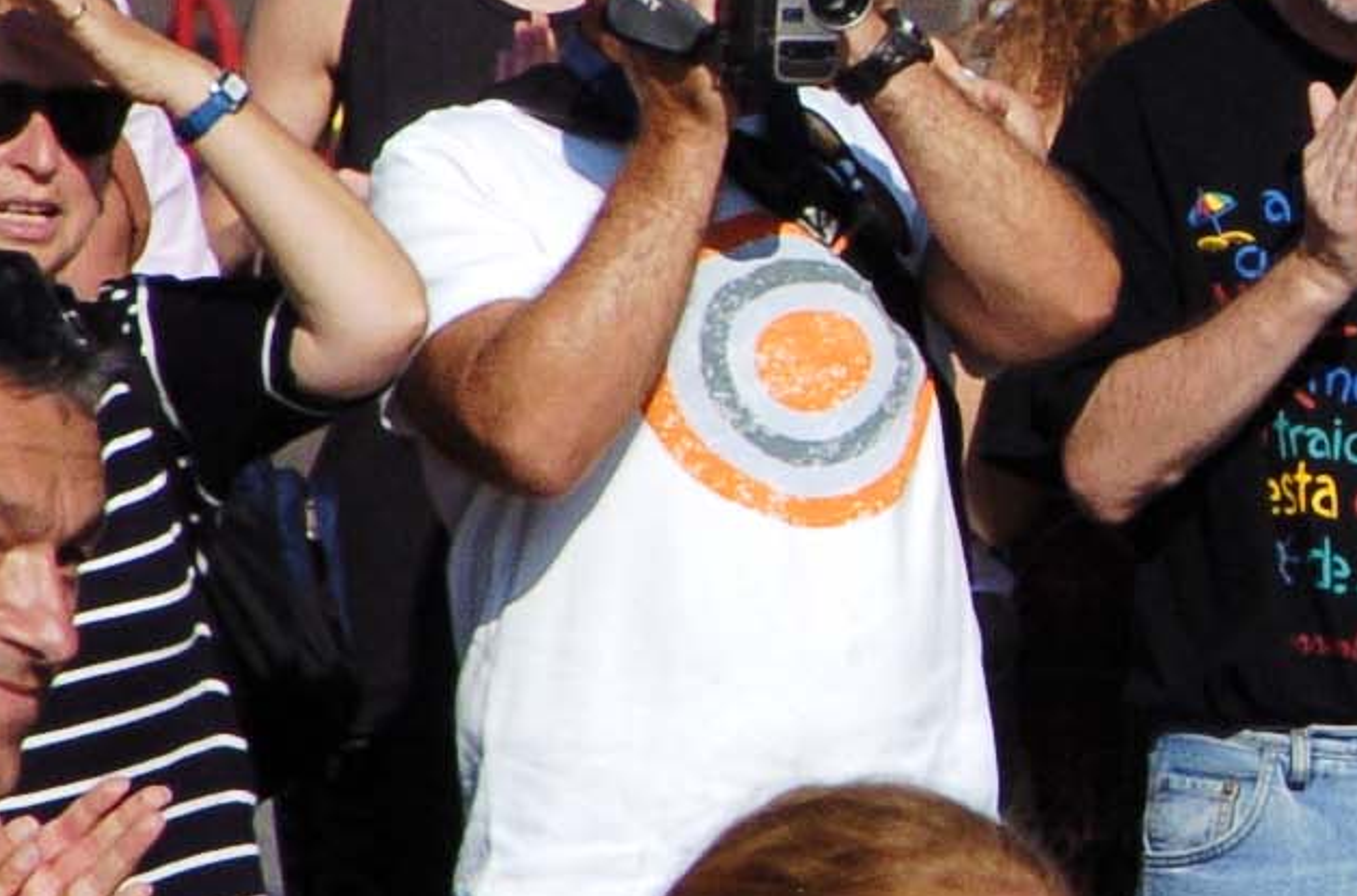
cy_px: 589
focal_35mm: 826
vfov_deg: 1.7
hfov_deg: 2.5
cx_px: 1722
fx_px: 31050
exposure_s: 1/500
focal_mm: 200
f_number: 11
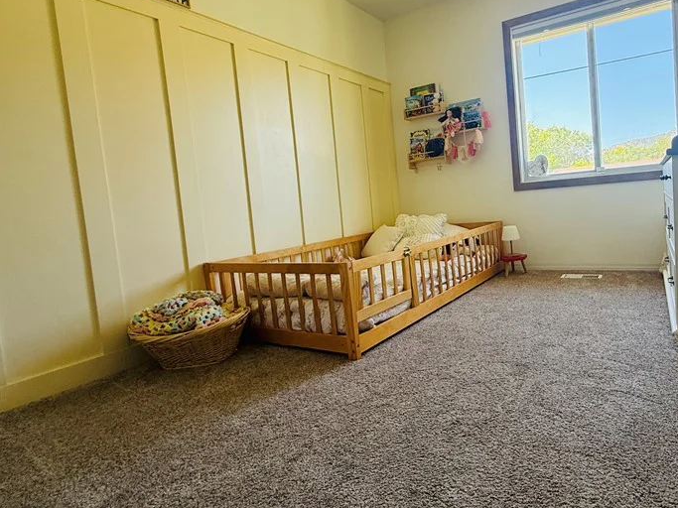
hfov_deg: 76.8
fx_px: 411
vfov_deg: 63.2
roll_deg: +4.3
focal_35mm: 21
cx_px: 444
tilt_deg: -3.2
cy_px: 225
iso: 100
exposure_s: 1/99
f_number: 2.2
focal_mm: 2.22
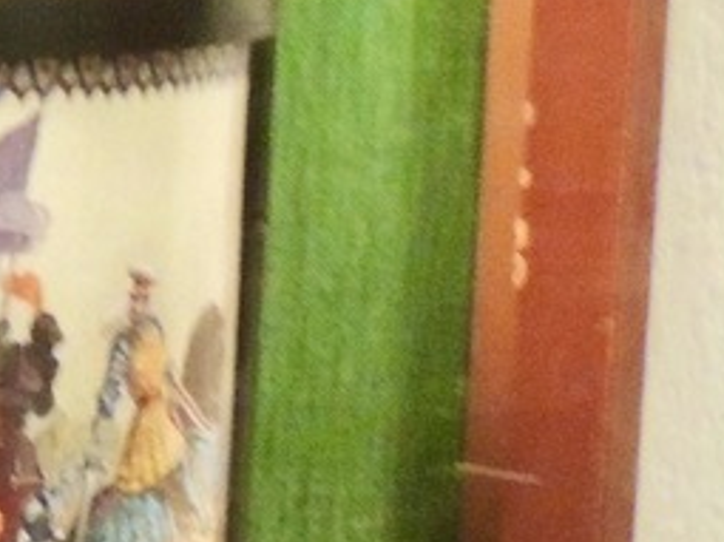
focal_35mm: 220
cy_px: 599
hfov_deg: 8.4
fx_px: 4599
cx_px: -826
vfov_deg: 6.7
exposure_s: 1/10
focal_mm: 6.2
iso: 800
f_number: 3.3
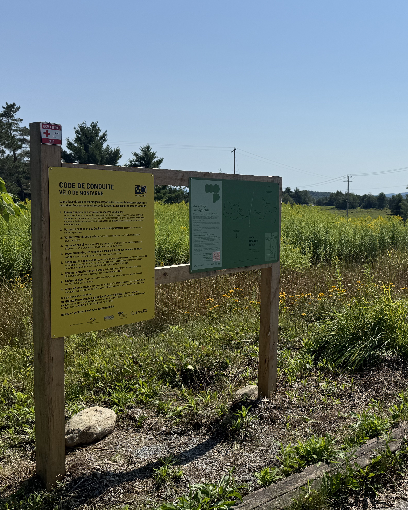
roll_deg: -0.7
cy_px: 242
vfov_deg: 52.8
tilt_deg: -4.7
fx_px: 513
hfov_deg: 41.7
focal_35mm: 34
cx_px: 319
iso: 80
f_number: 1.78
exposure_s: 1/9091
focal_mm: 6.76
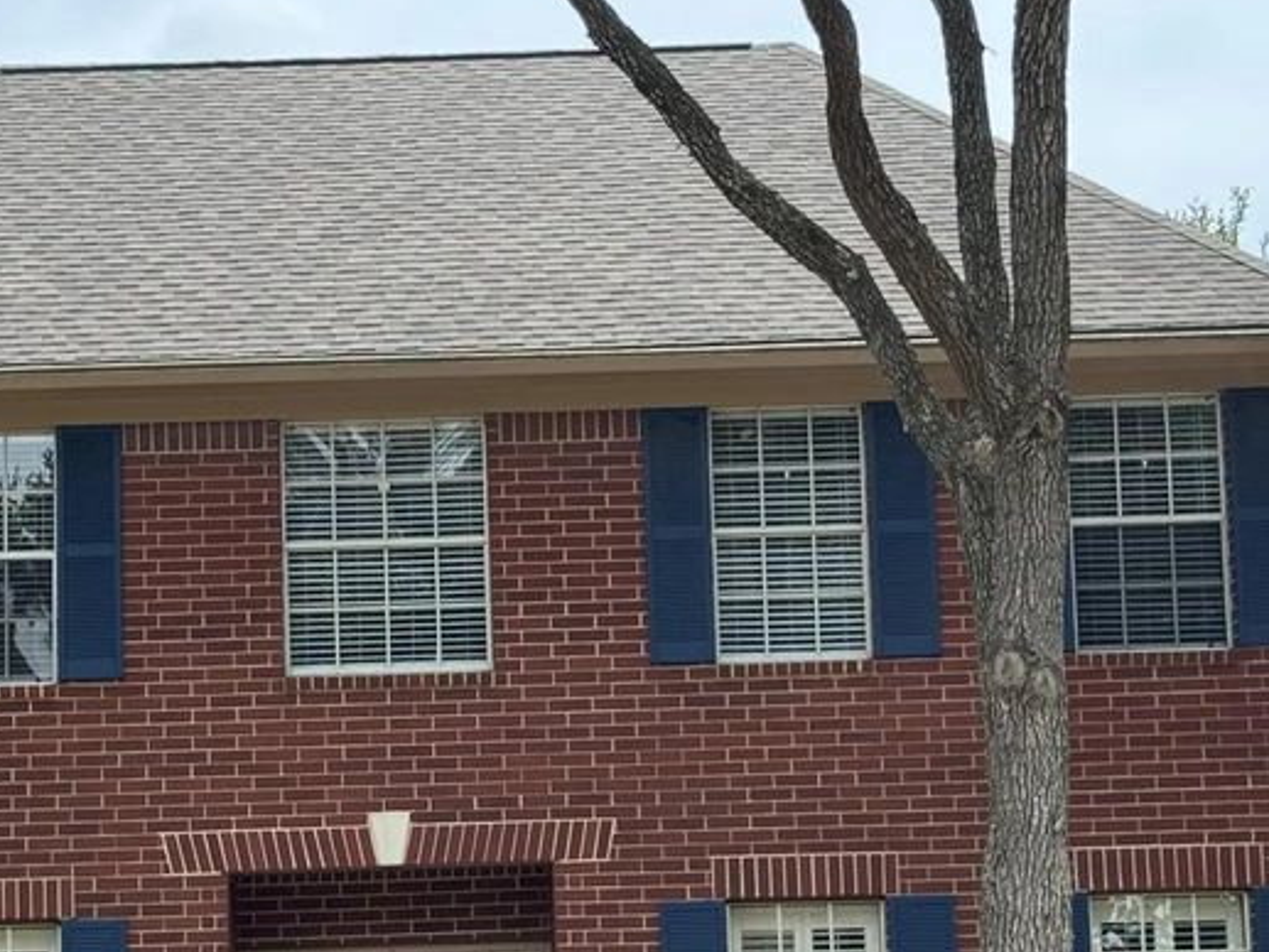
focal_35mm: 95
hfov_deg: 20.5
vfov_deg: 15.5
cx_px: 376
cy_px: 756
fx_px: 3483
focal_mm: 6.76
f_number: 1.78
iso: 64
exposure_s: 1/1076
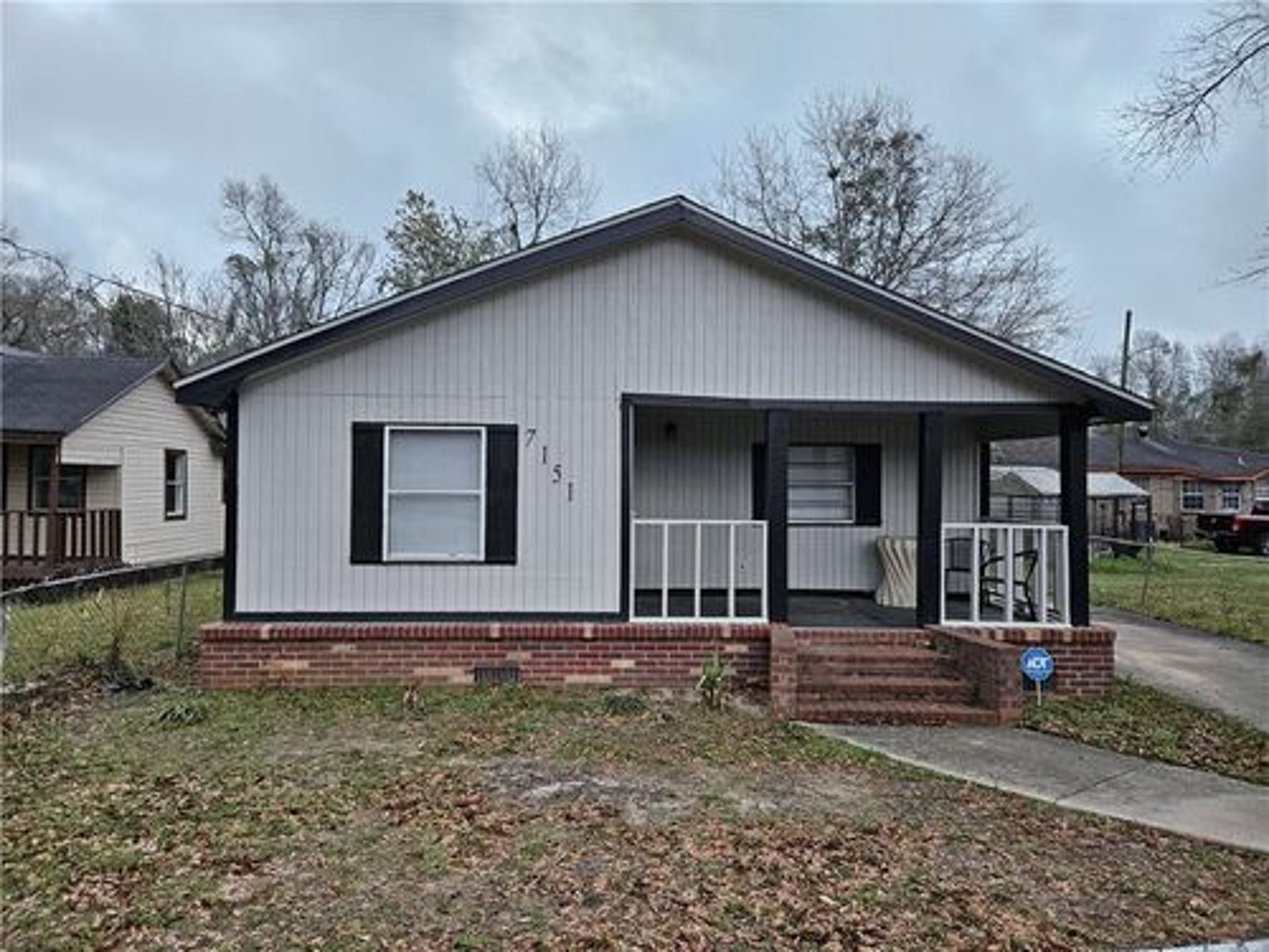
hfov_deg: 73.9
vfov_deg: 58.9
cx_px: 634
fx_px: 843
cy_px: 476
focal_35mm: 23
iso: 250
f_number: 1.8
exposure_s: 1/190
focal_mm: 5.4
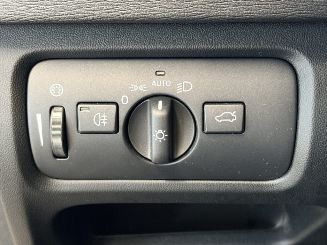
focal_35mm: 52
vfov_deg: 28.0
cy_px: 122
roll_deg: -2.0
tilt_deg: -16.4
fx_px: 491
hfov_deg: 36.8
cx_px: 164
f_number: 1.6
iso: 320
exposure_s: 1/25
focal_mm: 5.96
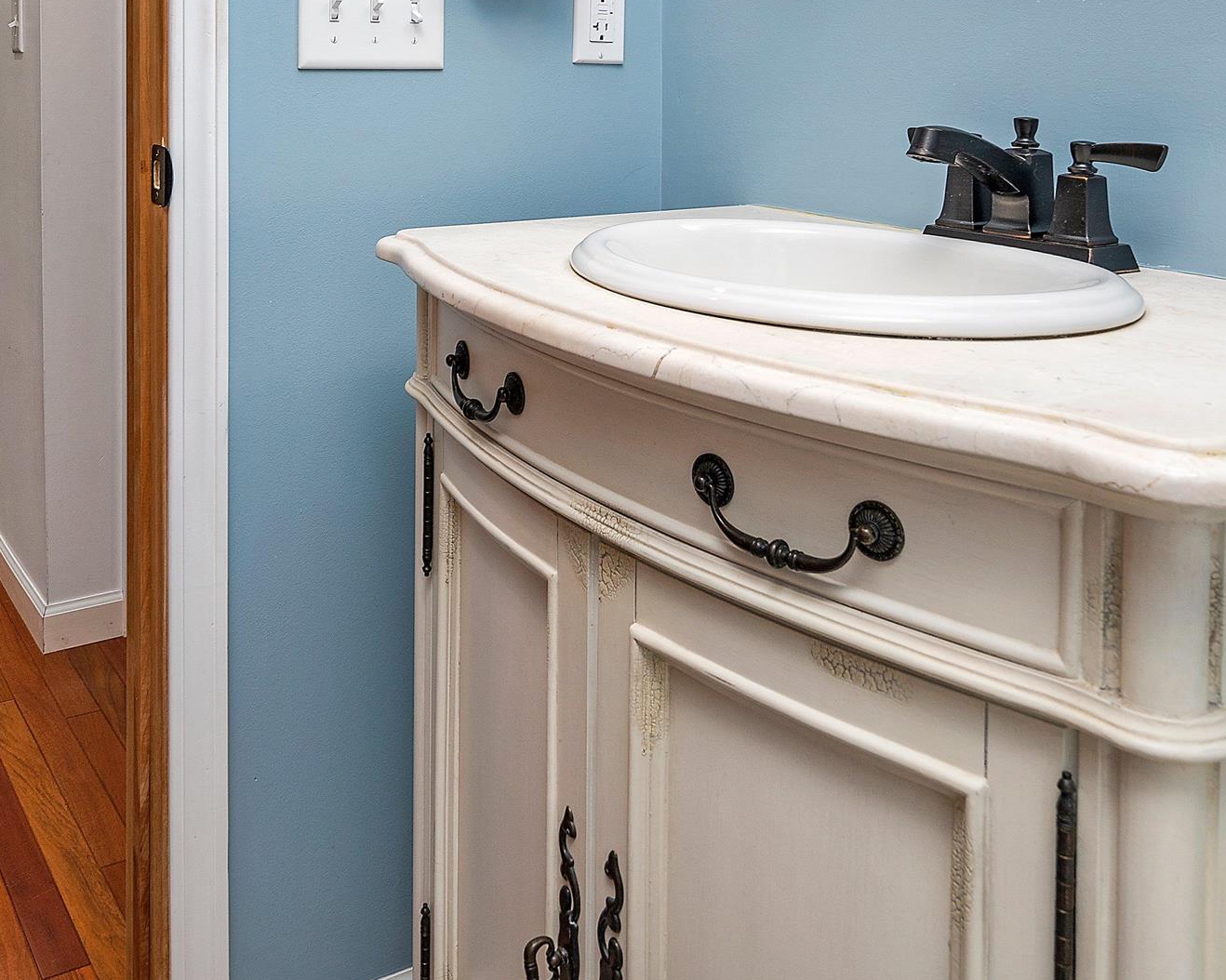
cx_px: 433
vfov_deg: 38.5
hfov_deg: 50.8
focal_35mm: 35
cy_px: 53
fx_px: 1270
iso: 250
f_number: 8
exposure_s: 1/5
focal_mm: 16
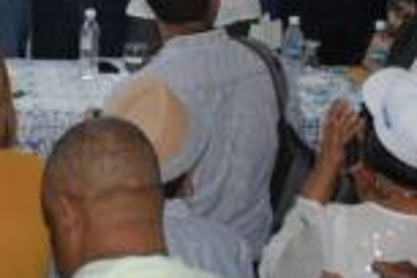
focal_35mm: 138
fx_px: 1598
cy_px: 84
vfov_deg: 9.9
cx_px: -93
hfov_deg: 14.4
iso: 800
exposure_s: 1/60
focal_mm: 22
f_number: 5
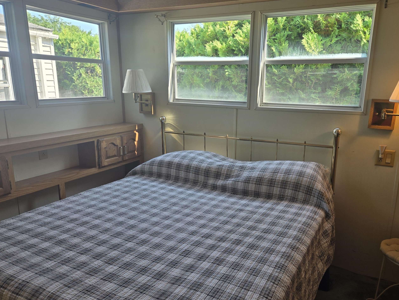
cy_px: 165
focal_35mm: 28
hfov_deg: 63.3
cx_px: 216
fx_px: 323
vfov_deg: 49.7
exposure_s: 1/254
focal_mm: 5.4
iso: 25
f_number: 1.8
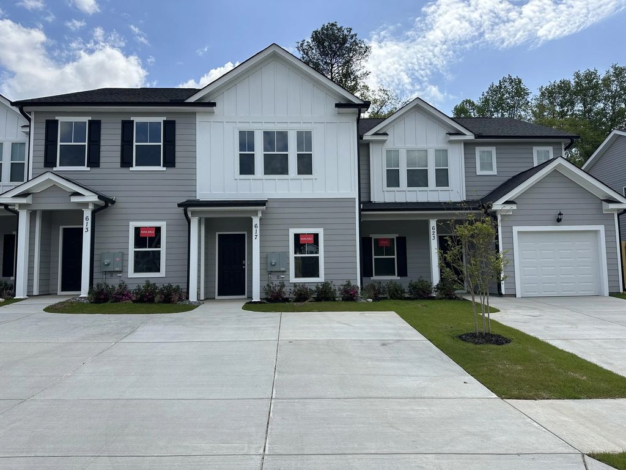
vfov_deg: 56.8
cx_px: 313
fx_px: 434
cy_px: 235
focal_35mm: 24
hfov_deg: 71.6
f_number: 1.78
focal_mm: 6.86
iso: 80
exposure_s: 1/4348
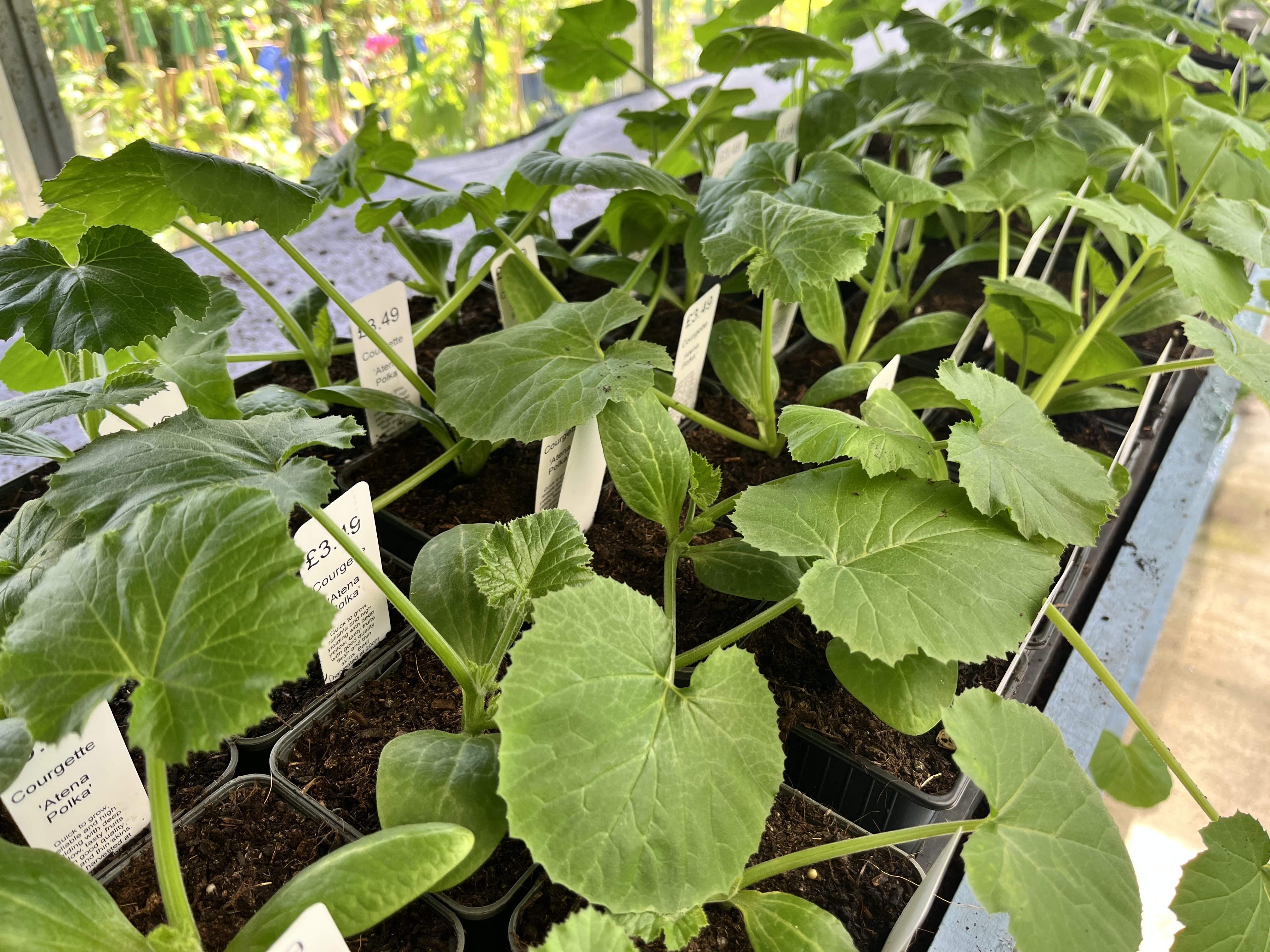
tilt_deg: -32.8
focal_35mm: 26
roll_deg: +1.9
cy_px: 476
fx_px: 954
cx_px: 635
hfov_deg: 67.3
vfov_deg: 53.1
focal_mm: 5.1
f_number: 1.6
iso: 40
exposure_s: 1/176
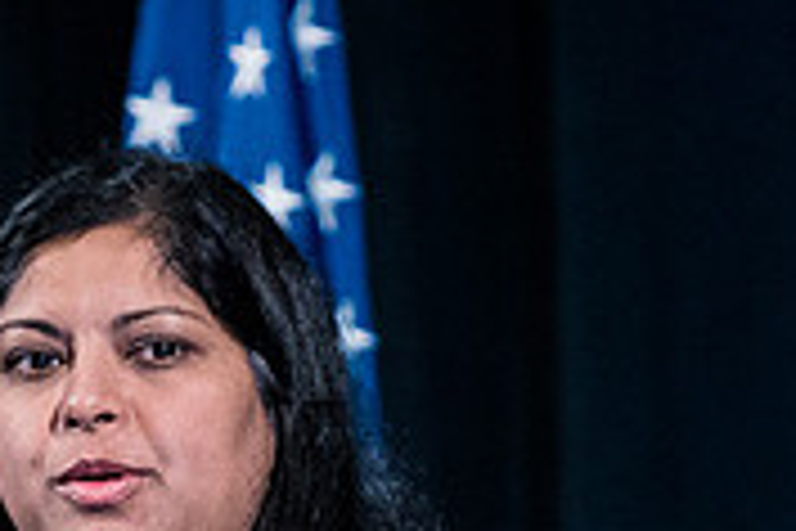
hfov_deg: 2.1
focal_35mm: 982
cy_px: 826
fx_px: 21711
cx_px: -144
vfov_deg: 1.4
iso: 3200
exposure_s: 1/125
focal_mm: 200
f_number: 3.5
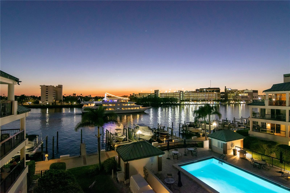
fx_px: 133
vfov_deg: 72.0
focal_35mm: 16
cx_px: 145
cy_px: 96
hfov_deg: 95.0
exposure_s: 1/5
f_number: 5.6
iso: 640
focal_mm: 11
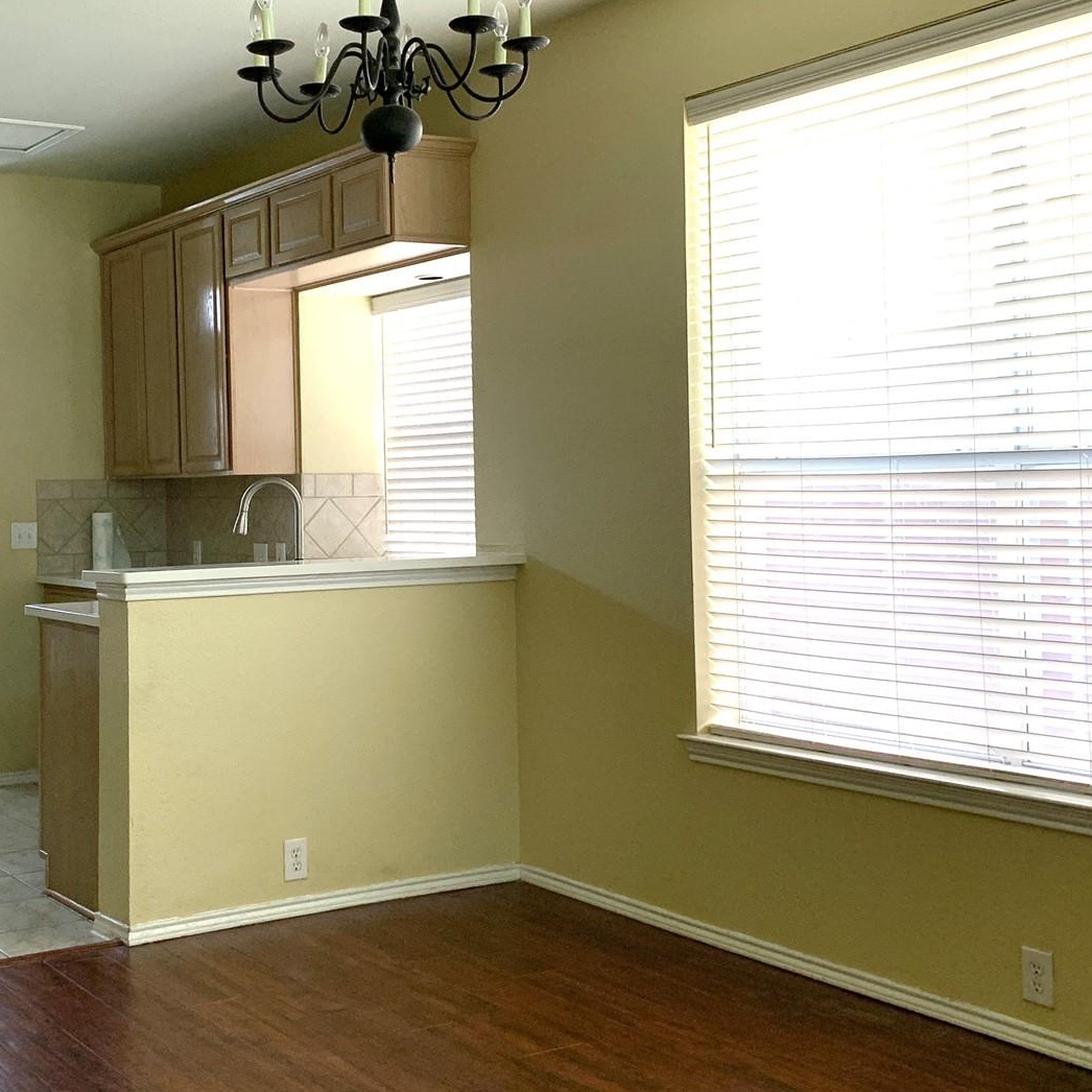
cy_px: 477
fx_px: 1606
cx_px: 287
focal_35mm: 45
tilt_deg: -0.2
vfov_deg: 37.5
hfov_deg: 36.8
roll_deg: +2.1
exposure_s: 1/74
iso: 100
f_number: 1.8
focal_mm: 4.25
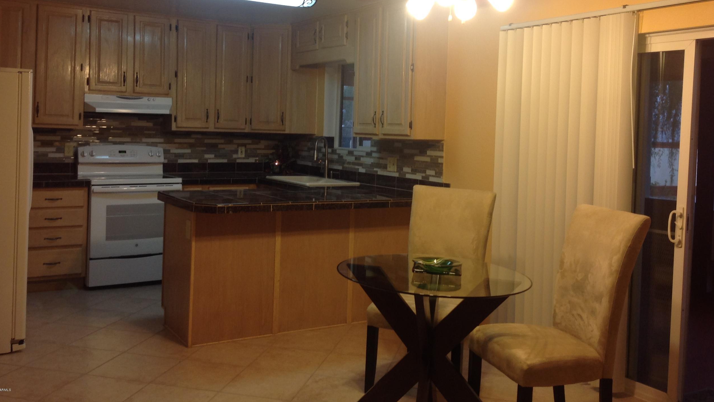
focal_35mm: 39
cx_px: 350
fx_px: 738
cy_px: 134
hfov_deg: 51.6
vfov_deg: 30.2
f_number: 2.4
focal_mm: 4.28
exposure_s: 1/24
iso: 50
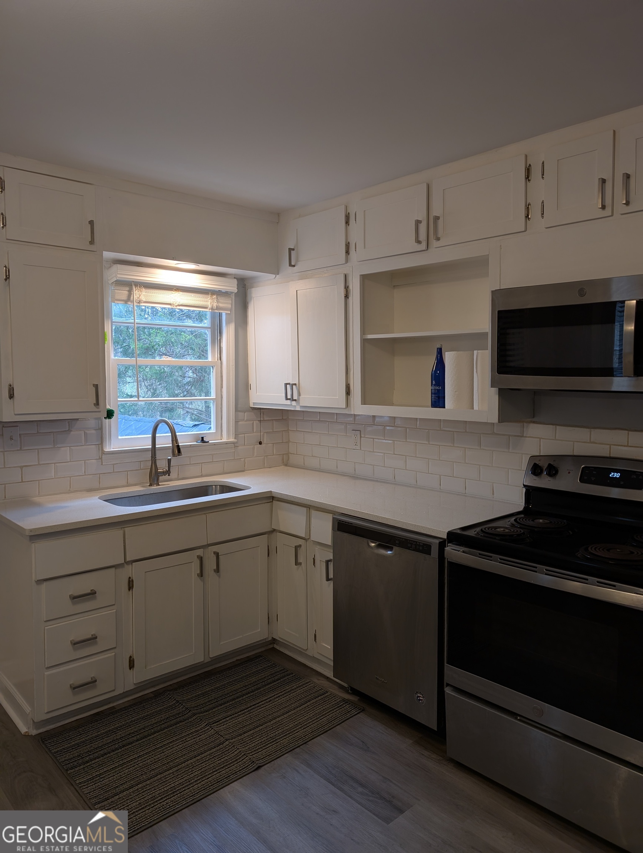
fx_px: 593
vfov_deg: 71.5
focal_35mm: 24
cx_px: 322
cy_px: 426
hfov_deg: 56.9
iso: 21
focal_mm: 6.9
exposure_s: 1/24
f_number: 1.68
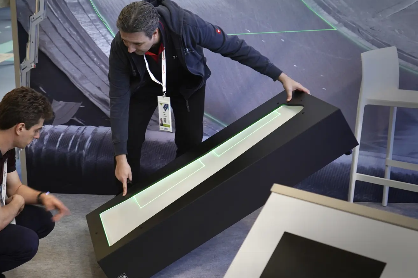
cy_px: 149
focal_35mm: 48
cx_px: 172
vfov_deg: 28.1
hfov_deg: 41.0
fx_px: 557
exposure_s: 1/40
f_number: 4
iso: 640
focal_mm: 39
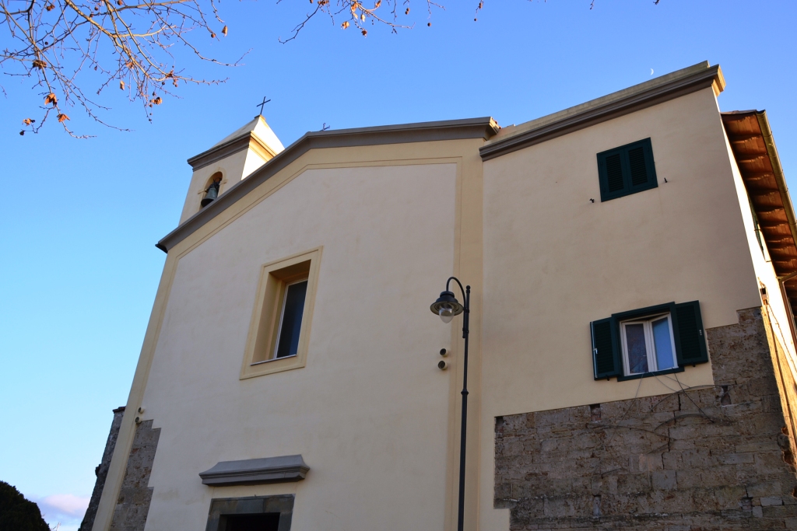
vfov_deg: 41.7
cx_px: 398
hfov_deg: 59.5
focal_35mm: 32
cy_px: 266
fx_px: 697
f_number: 5.6
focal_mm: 21
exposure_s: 1/125
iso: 110
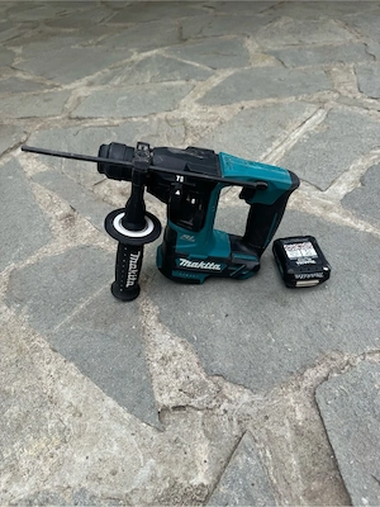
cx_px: 190
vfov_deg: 71.6
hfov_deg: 56.8
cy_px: 254
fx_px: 351
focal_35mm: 24
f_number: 1.78
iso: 80
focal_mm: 6.76
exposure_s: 1/730
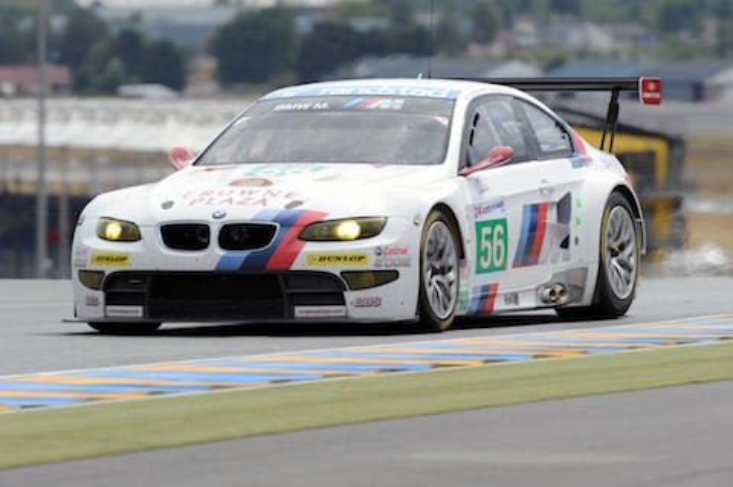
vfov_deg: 2.7
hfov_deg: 4.1
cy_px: 244
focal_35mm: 500
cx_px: 366
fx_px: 10170
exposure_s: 1/400
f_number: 9
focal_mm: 500
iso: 200
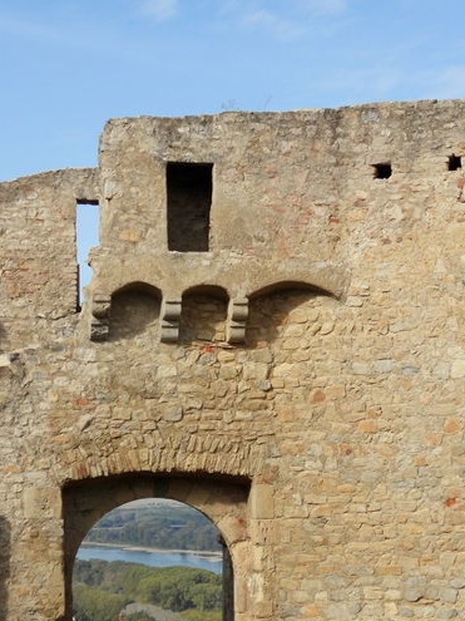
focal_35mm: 76
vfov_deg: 25.3
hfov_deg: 19.4
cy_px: 479
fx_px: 1362
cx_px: 228
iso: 100
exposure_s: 1/1250
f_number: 3.2
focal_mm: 8.4
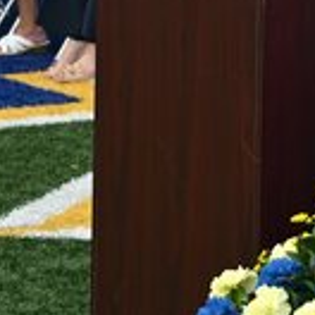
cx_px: 408
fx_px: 2646
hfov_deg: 6.8
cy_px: -297
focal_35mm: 257
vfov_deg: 6.6
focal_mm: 50
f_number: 6.3
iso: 400
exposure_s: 1/500
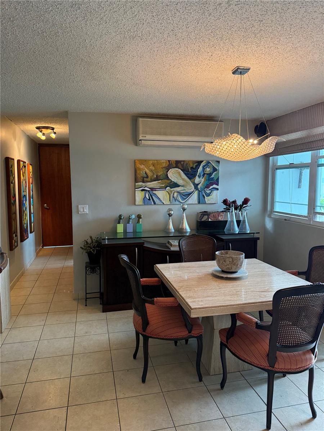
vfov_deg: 71.6
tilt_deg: -5.8
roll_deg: -0.1
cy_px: 216
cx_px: 162
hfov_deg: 56.8
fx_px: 300
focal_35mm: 24
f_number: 1.78
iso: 250
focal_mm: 6.76
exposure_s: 1/120
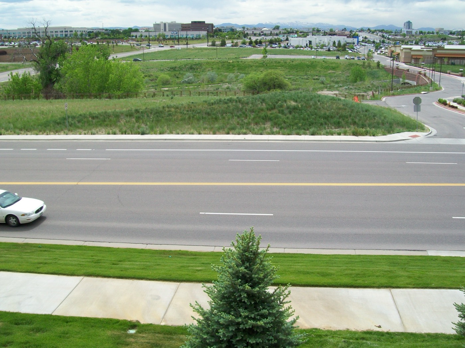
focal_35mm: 36
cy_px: 174
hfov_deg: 51.4
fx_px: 484
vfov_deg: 39.7
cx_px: 232
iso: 64
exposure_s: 1/320
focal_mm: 6
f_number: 4.8
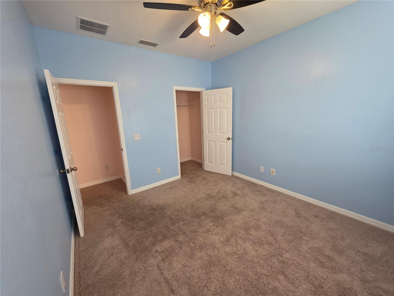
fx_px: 148
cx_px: 197
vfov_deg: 89.9
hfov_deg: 106.2
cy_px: 148
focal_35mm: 13
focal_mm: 2.2
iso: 160
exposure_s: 1/120
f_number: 1.9
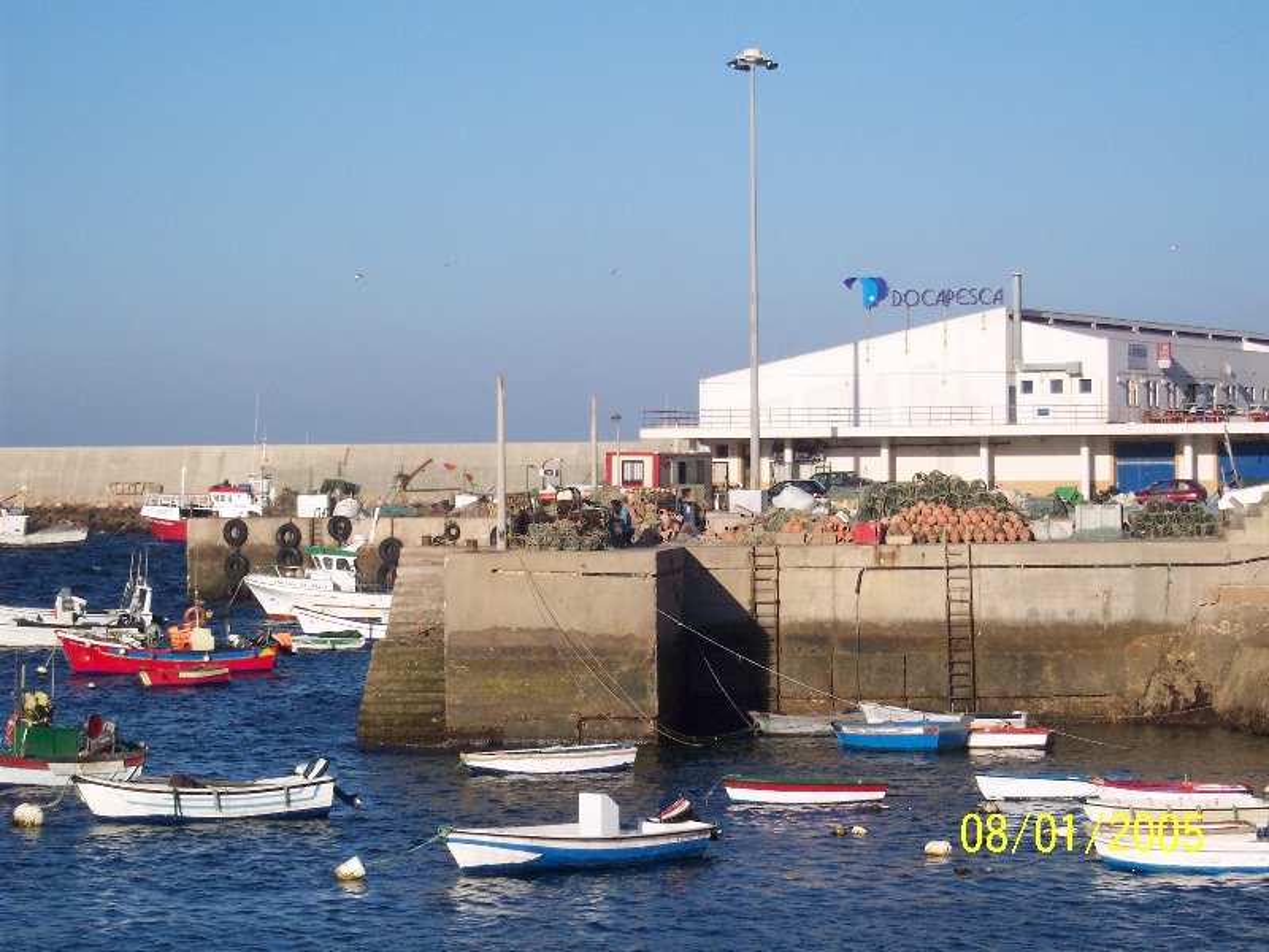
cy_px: 476
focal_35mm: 114
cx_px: 634
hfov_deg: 17.3
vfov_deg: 13.0
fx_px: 4179
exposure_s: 1/350
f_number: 8
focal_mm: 24
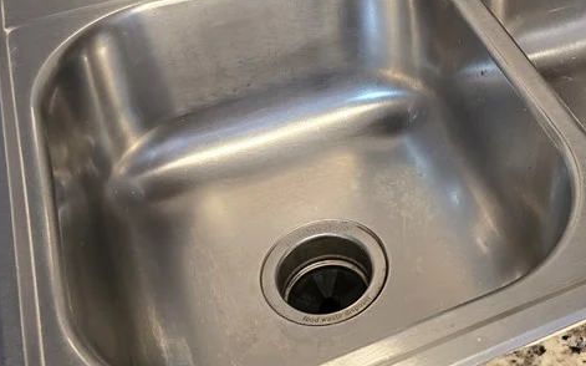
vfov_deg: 24.0
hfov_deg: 36.9
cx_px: 467
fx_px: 846
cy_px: 67
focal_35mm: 53
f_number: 1.7
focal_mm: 6.3
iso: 640
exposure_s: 1/120
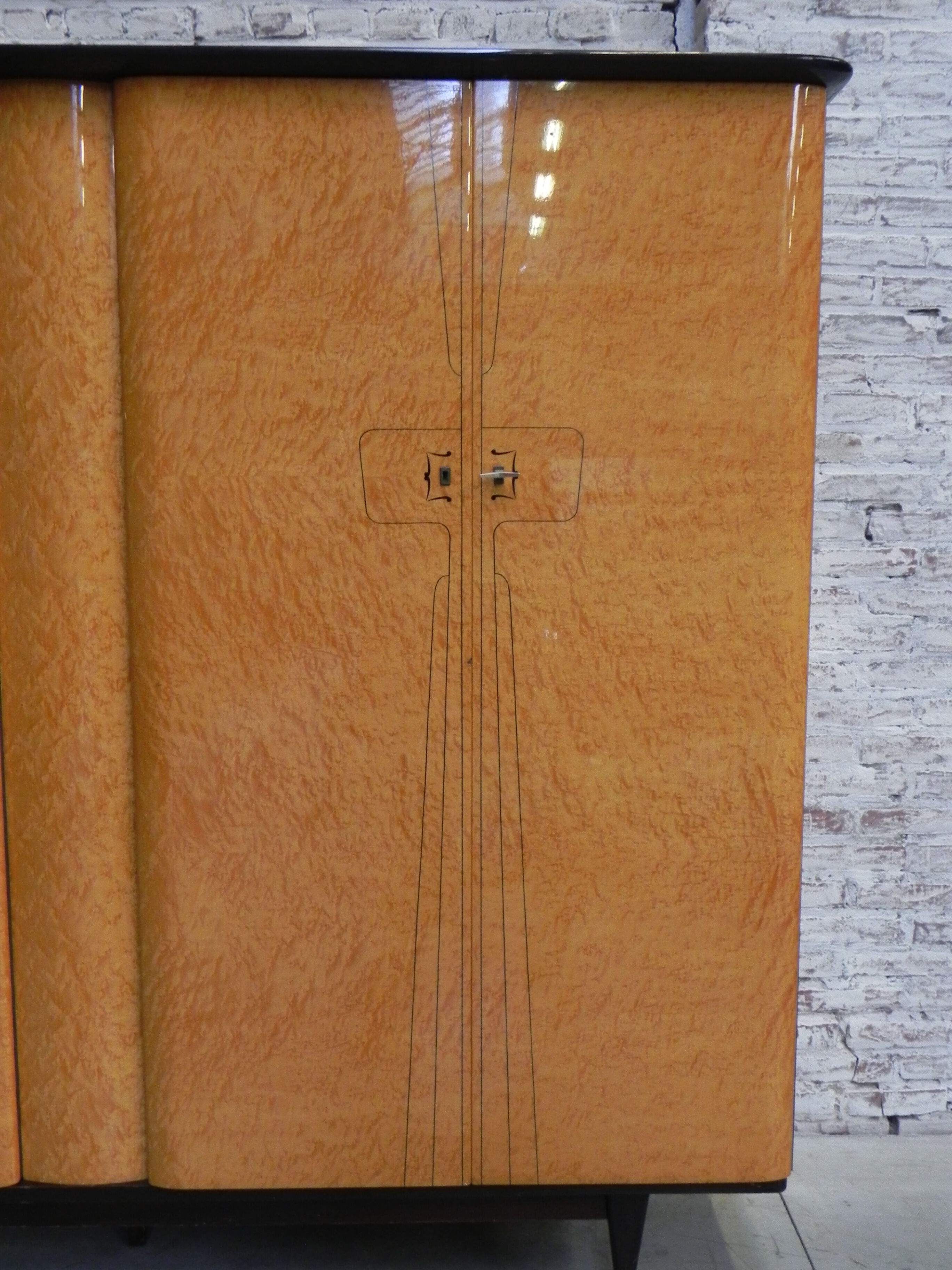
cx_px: 476
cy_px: 635
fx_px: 1210
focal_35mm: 33
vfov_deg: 55.4
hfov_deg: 42.9
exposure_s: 1/25.2
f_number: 2.8
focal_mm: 5.9
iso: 400
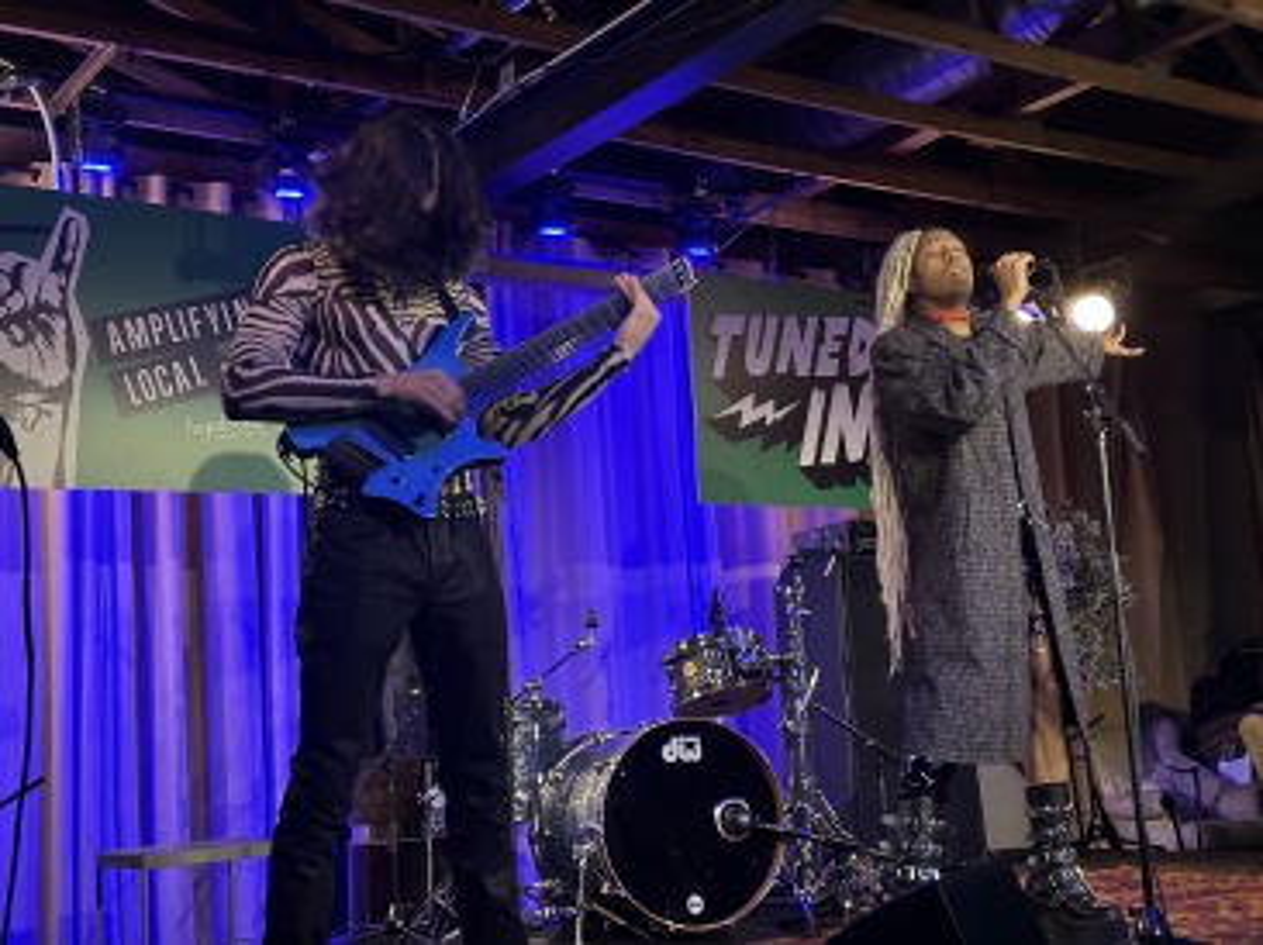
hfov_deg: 39.7
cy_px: 472
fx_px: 1750
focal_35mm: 48
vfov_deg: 30.2
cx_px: 632
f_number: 1.78
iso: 640
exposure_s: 1/27
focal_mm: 6.86
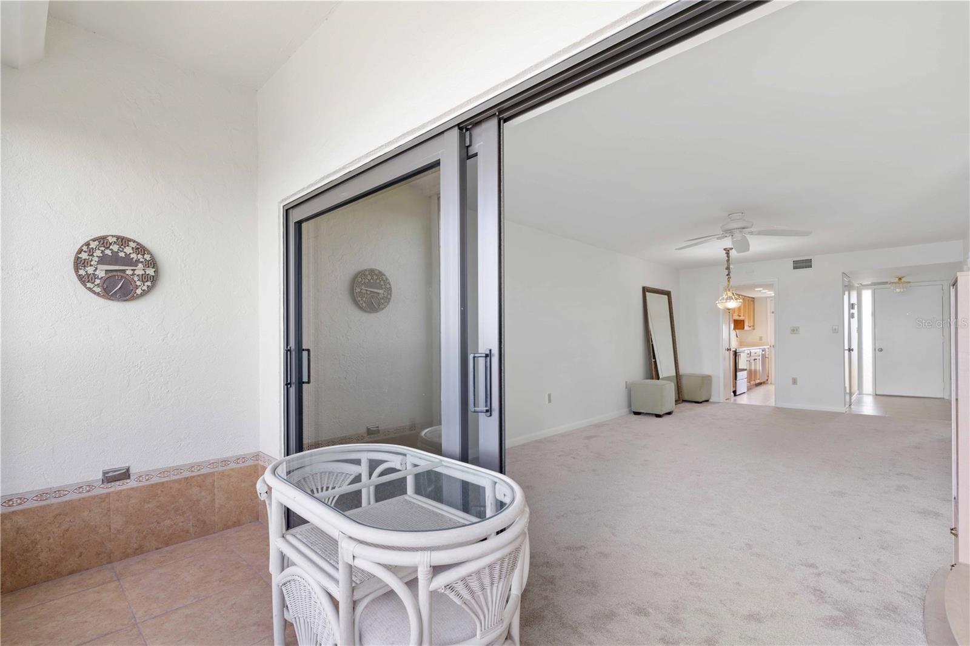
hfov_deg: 96.7
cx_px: 485
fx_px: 431
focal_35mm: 16
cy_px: 323
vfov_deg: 73.7
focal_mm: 16
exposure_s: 1/5
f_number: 8
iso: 400
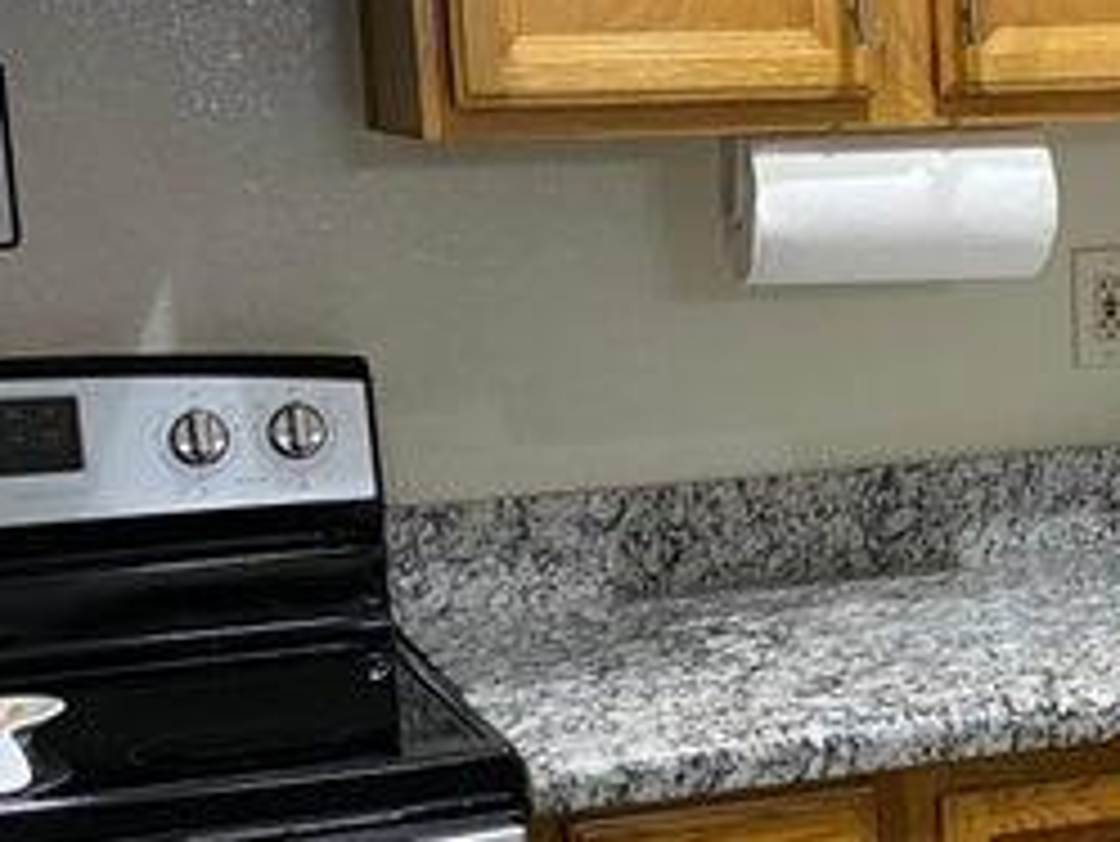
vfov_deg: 16.6
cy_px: 554
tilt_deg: -10.4
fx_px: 2881
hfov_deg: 21.2
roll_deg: +1.2
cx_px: 1154
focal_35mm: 89
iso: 320
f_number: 1.8
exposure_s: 1/60
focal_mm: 4.25
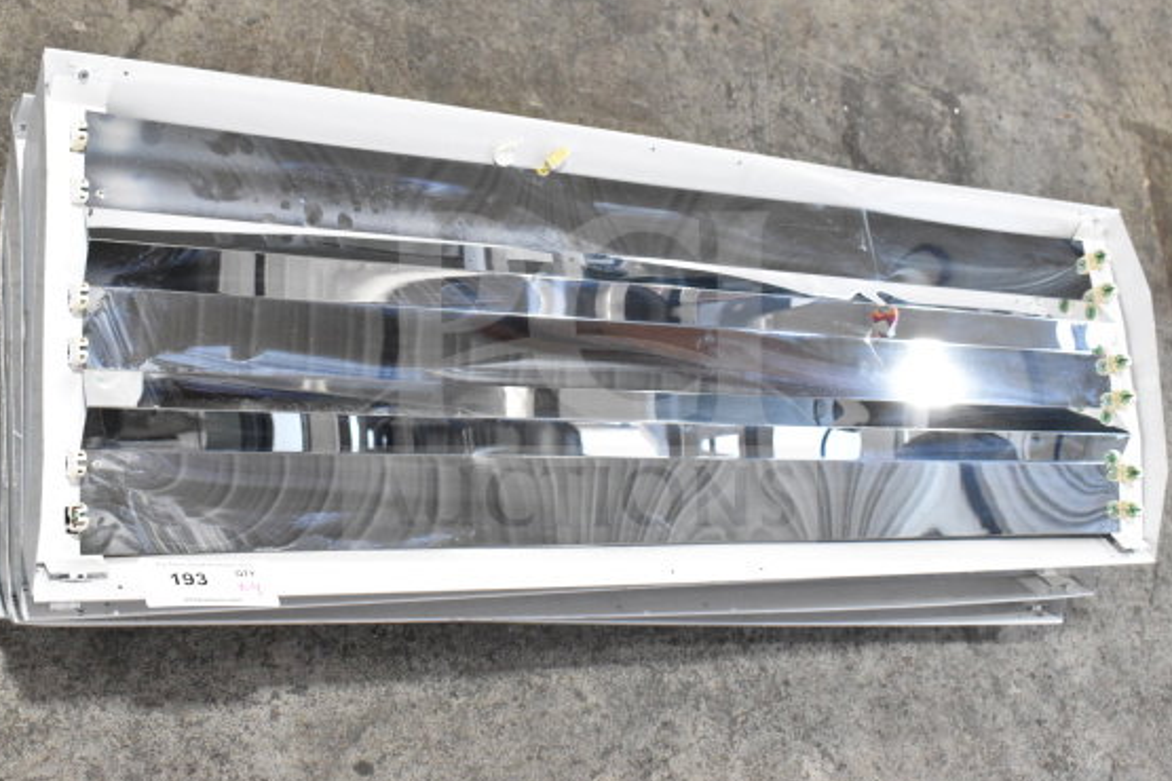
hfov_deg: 44.0
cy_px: 379
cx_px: 579
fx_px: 1450
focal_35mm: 45
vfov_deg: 30.2
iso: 6400
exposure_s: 1/320
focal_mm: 27
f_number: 9
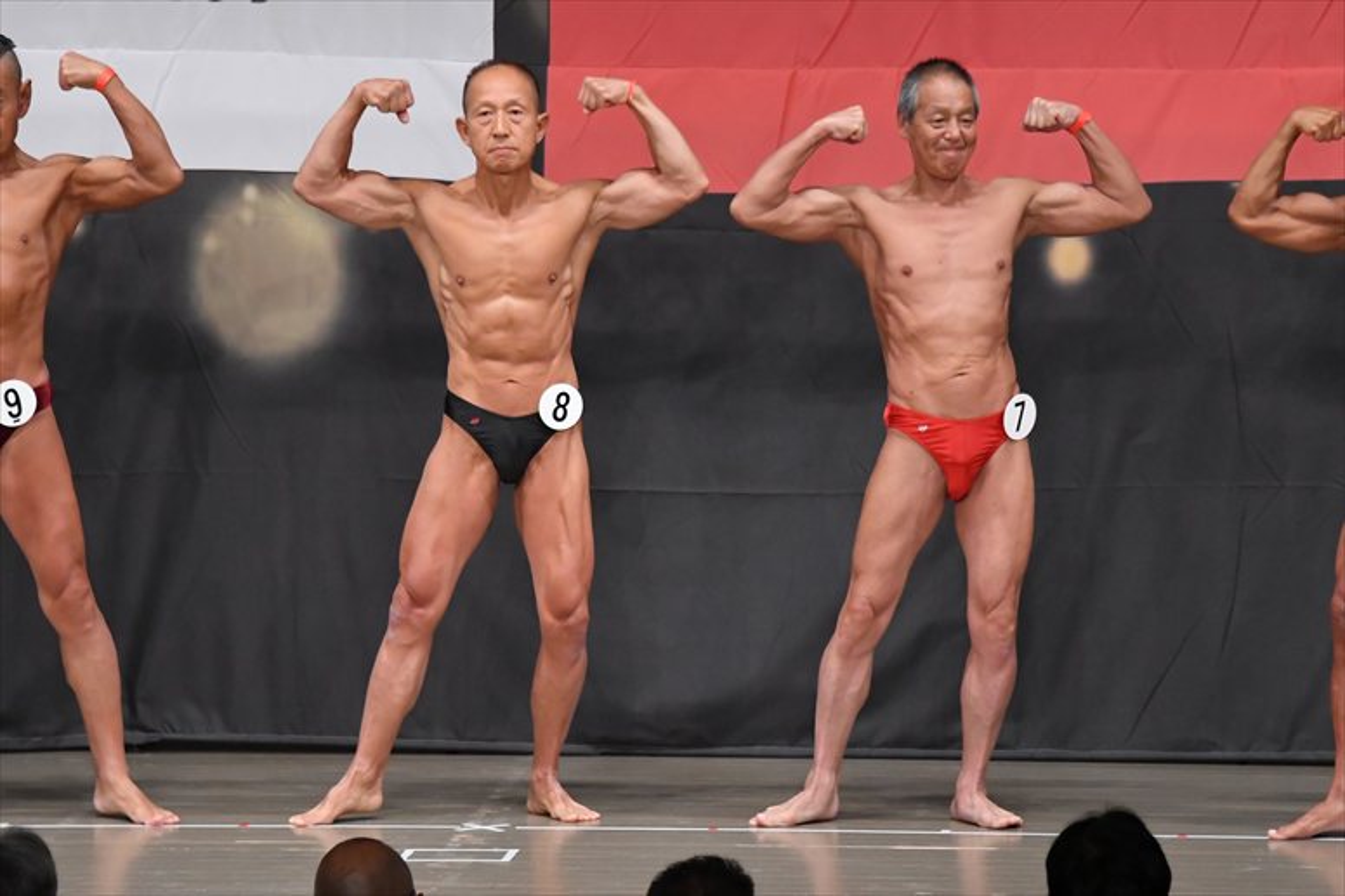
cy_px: 448
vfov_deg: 6.1
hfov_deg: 9.2
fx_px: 8402
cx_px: 672
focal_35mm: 225
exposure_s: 1/400
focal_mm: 150
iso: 5000
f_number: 5.6
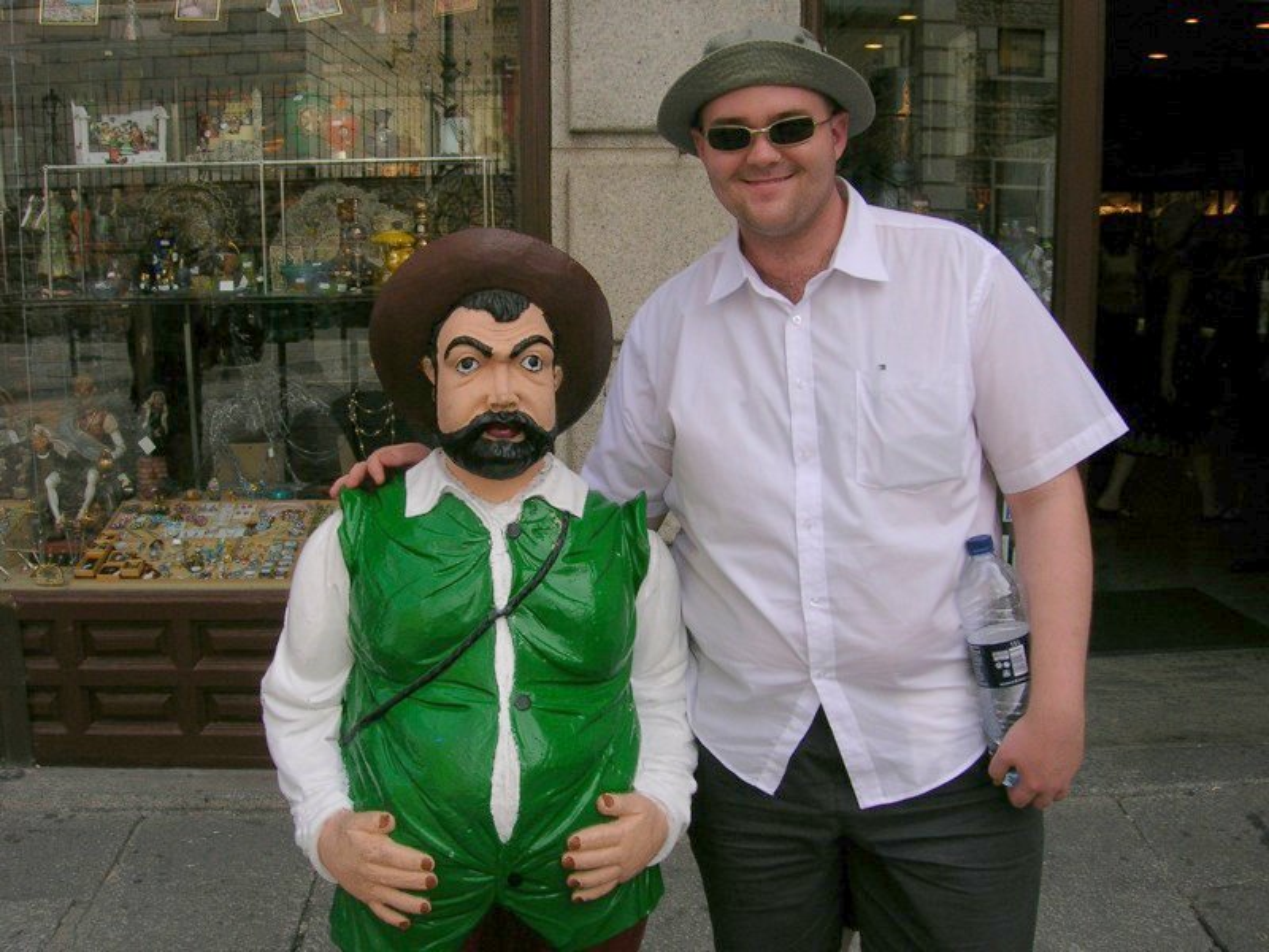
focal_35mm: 34
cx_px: 634
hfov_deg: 54.0
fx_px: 1246
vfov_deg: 41.8
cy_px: 476
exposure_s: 1/294
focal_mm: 5.7
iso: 50
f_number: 4.9
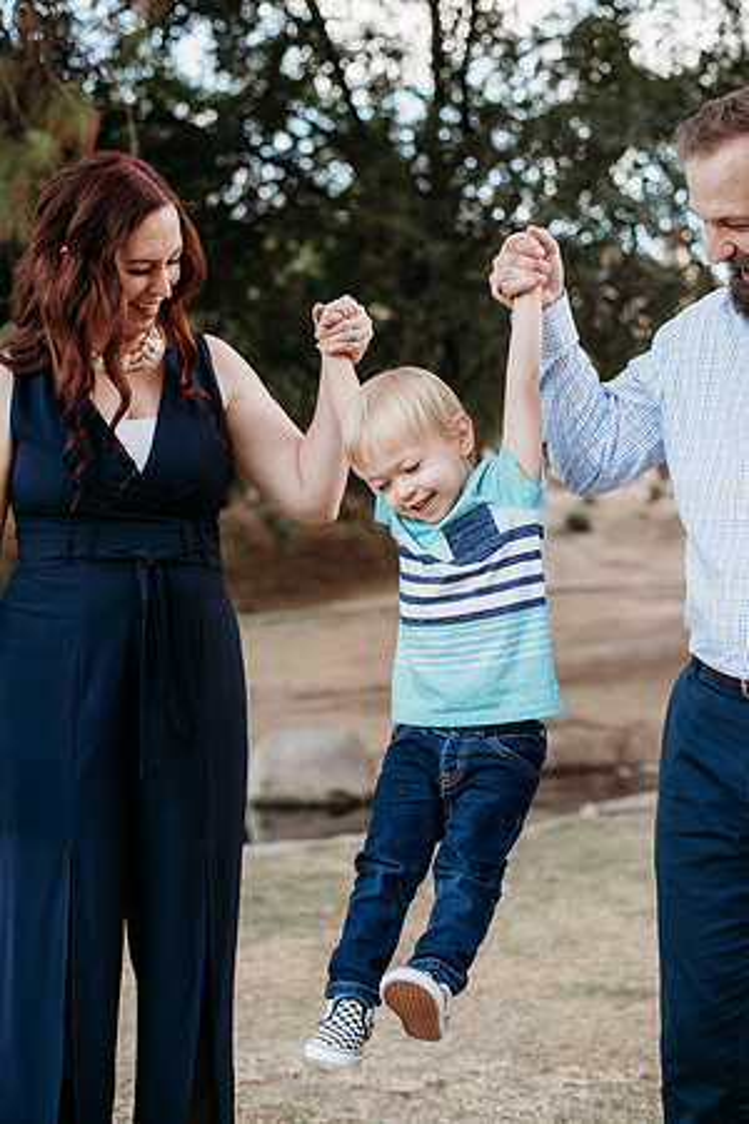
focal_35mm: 50
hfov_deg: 27.0
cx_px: 374
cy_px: 562
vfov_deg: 39.6
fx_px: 1560
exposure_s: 1/400
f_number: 2.8
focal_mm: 50
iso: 400
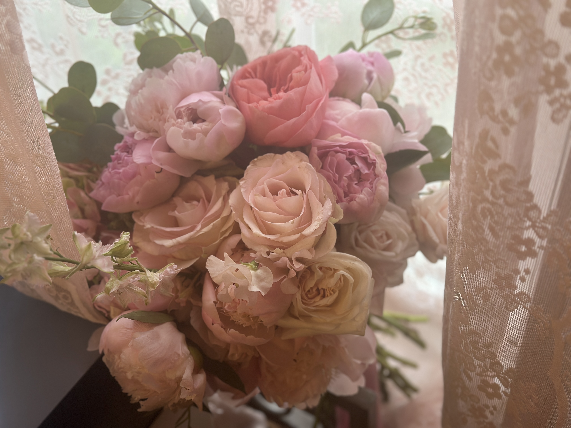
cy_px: 214
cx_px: 286
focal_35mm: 48
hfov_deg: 39.7
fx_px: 792
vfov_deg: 30.3
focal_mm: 6.86
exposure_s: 1/60
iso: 160
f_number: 1.78
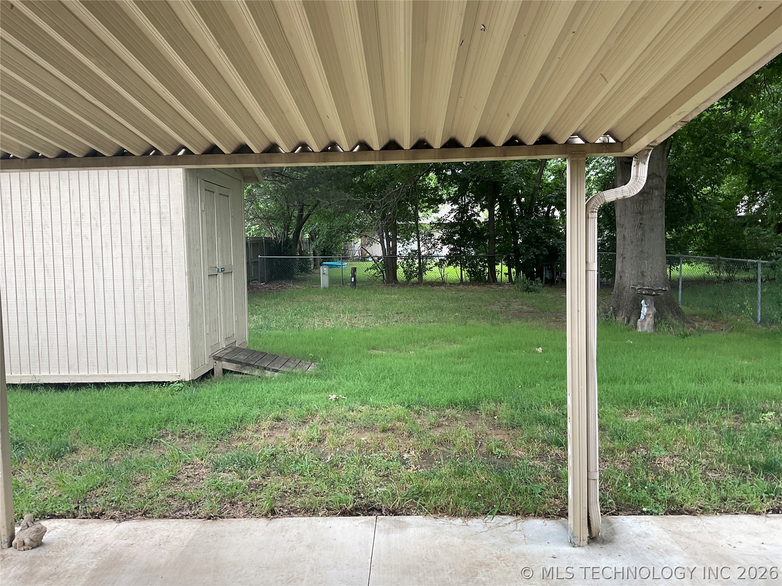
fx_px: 655
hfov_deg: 61.7
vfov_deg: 48.2
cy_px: 293
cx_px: 391
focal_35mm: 29
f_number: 1.8
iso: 16
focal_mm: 3
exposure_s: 1/164
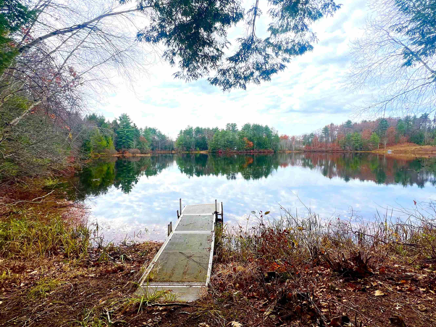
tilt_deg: -1.8
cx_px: 220
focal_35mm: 15
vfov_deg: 81.7
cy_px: 160
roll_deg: +0.7
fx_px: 189
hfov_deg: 98.2
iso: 32
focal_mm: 1.57
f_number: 1.8
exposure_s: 1/220
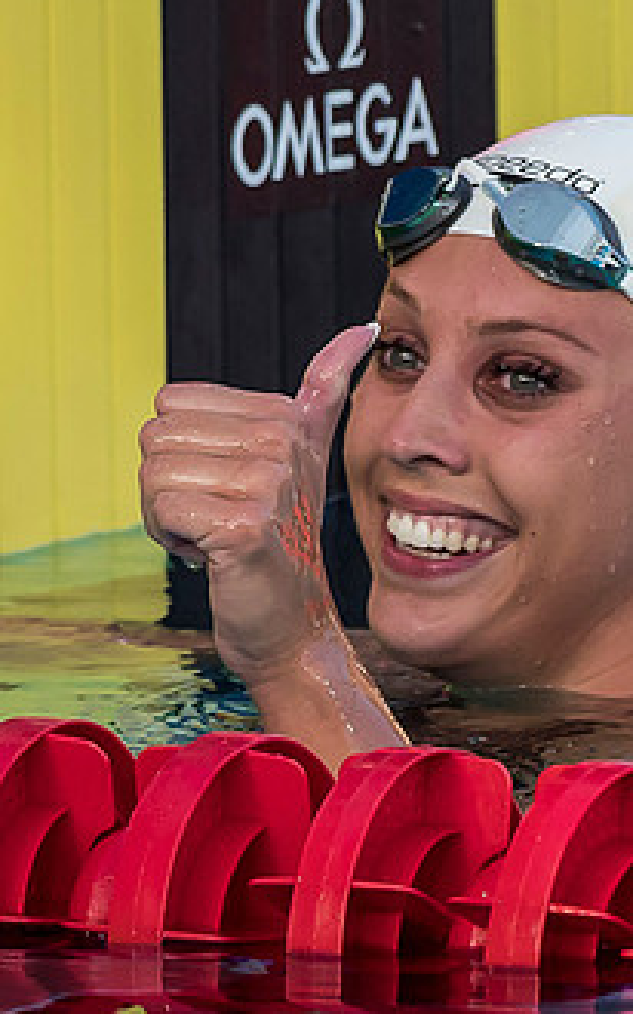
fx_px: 44616
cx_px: 684
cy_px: 132
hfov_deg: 0.8
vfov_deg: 1.3
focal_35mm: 1615
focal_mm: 200
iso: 400
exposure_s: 1/640
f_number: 4.5
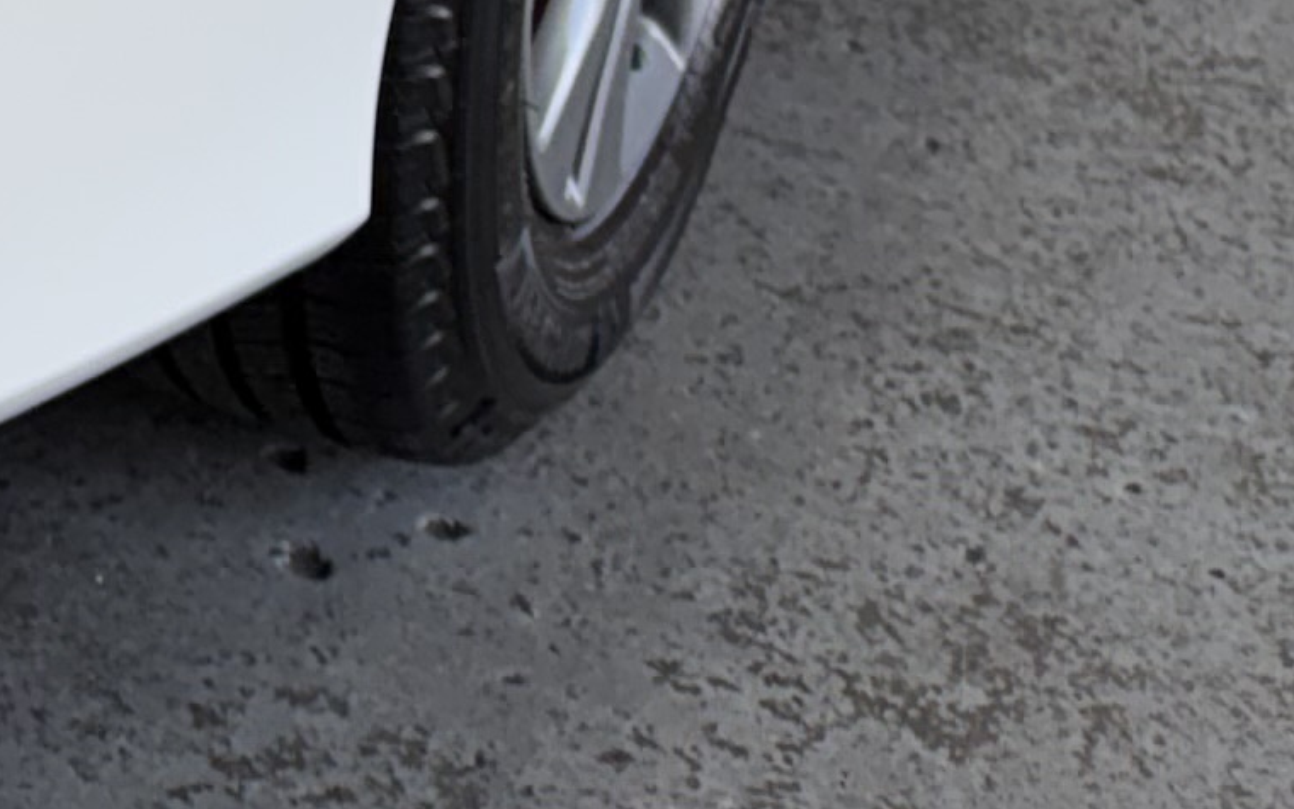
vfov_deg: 8.2
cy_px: -1214
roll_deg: -0.9
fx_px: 5150
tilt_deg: -13.1
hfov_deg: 13.0
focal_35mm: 146
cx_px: -990
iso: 32
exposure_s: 1/120
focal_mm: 5.96
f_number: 1.6
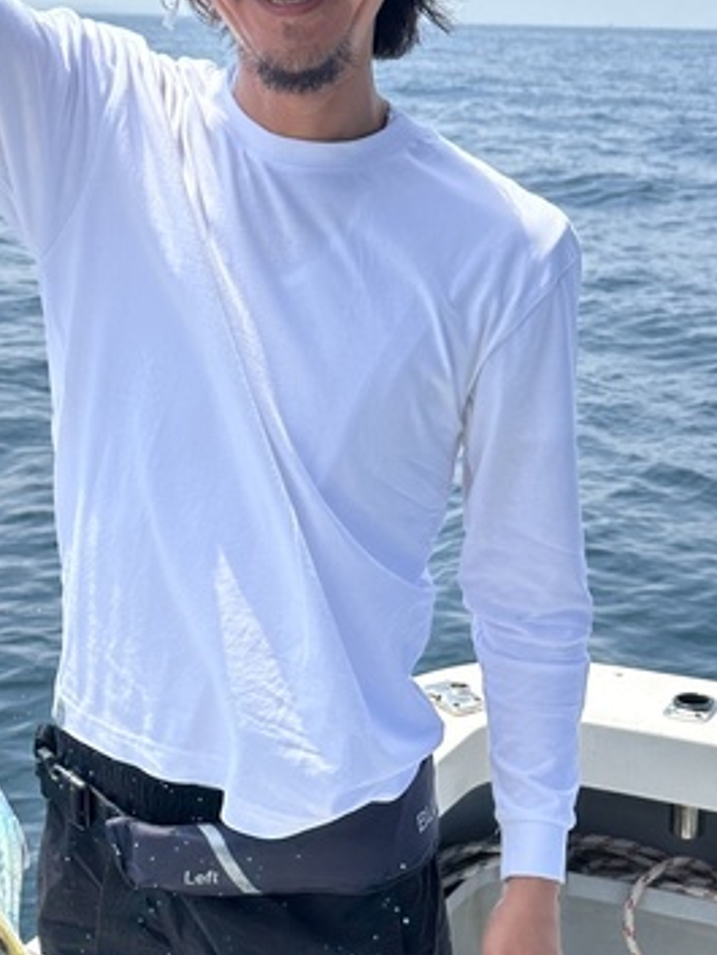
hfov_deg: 25.2
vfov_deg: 33.0
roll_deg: -2.5
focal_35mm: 58
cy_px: 617
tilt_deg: -18.6
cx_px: 398
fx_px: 1601
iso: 80
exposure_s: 1/3472
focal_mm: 6.86
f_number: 1.78
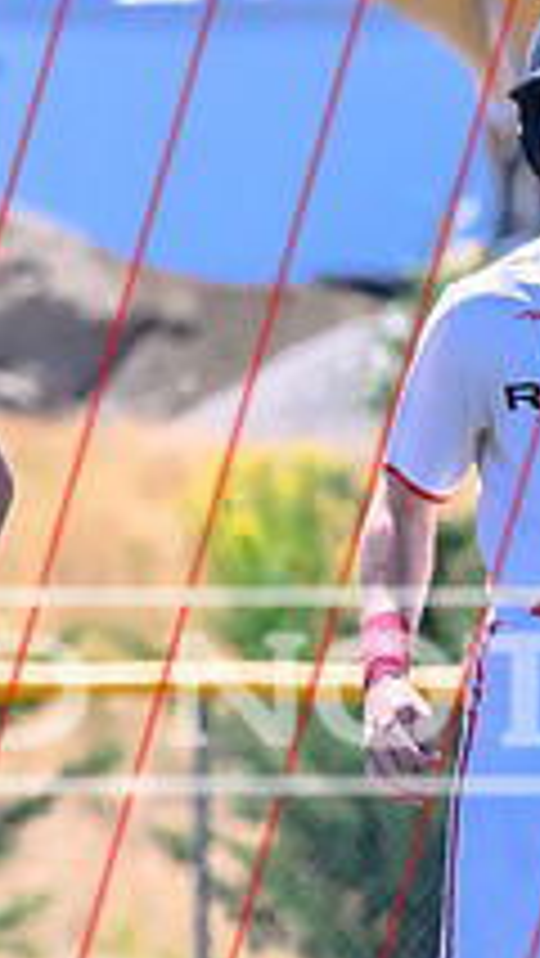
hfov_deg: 1.2
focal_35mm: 1010
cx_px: 216
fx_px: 25679
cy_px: 946
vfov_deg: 2.1
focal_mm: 200
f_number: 5
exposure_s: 1/3200
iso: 1100
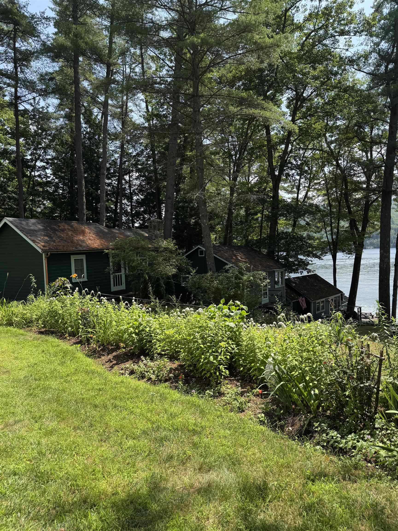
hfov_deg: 56.8
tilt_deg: -2.6
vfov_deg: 71.6
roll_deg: +2.8
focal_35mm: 24
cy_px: 266
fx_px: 368
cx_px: 199
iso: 80
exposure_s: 1/1488
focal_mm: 6.76
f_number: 1.78
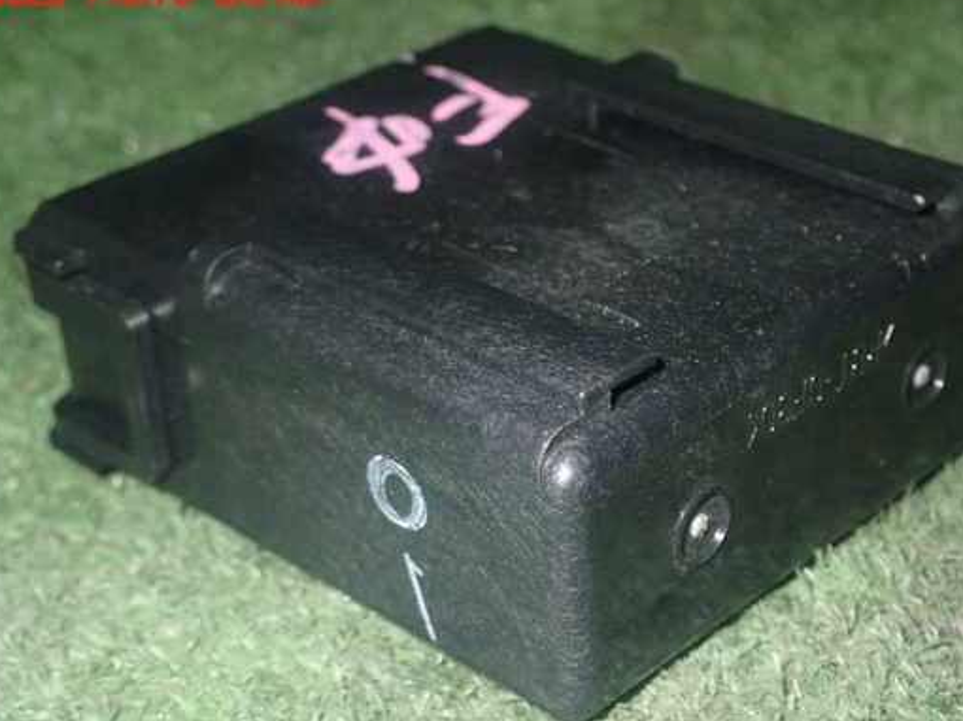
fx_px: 2030
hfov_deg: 26.7
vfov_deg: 20.1
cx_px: 540
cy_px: 394
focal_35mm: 73
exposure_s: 1/60
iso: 800
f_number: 10
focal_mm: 11.09
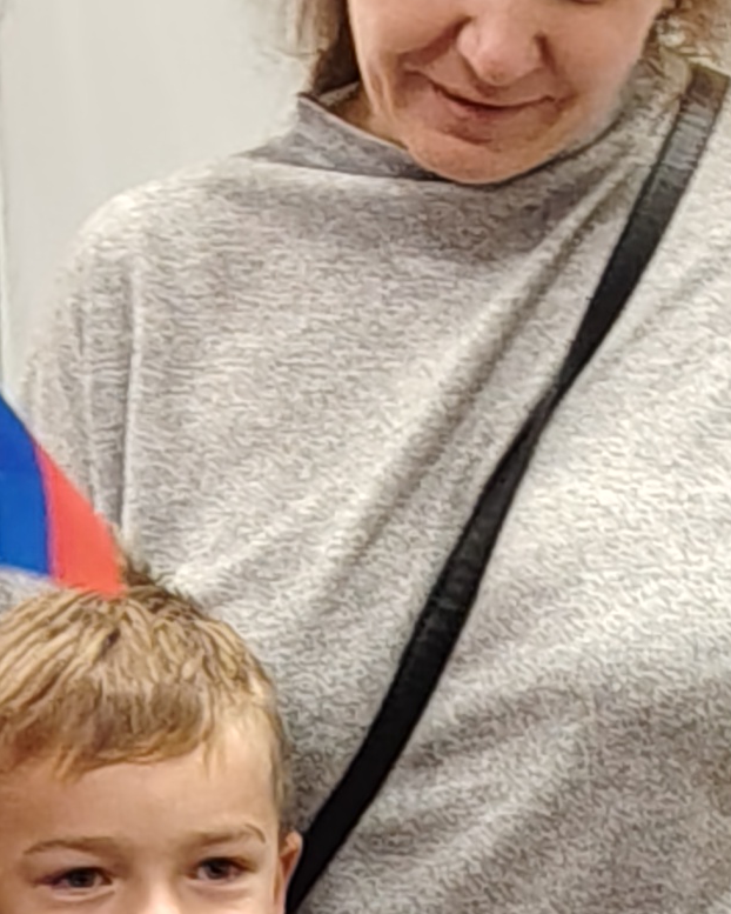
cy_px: 1467
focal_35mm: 206
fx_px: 5569
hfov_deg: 7.3
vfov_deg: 9.1
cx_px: -649
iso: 316
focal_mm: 5.25
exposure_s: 1/33.3
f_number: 1.75
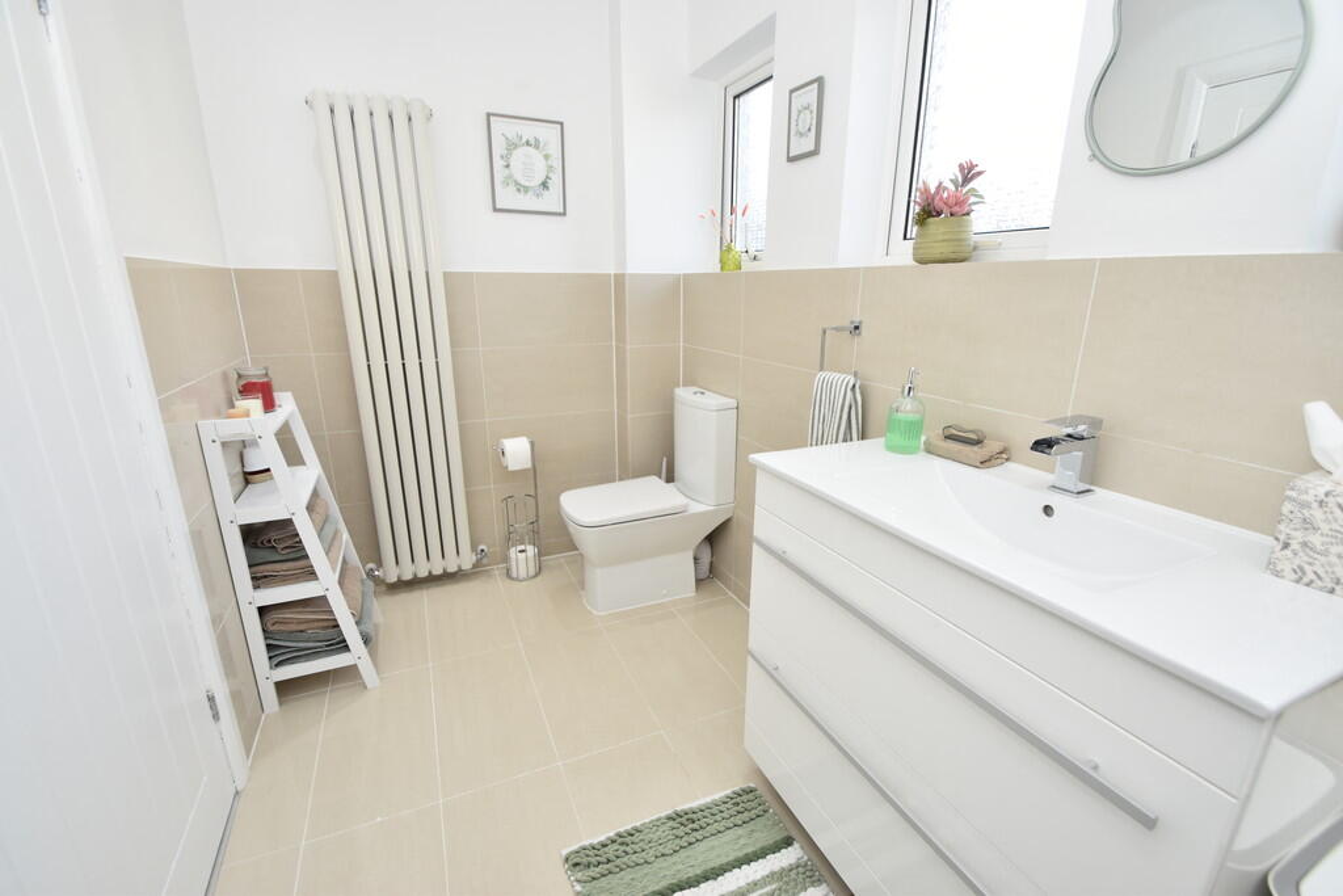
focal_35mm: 15
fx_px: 560
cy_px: 448
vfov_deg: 77.3
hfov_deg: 100.4
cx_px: 672
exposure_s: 1/125
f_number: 5.6
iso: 500
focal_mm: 10
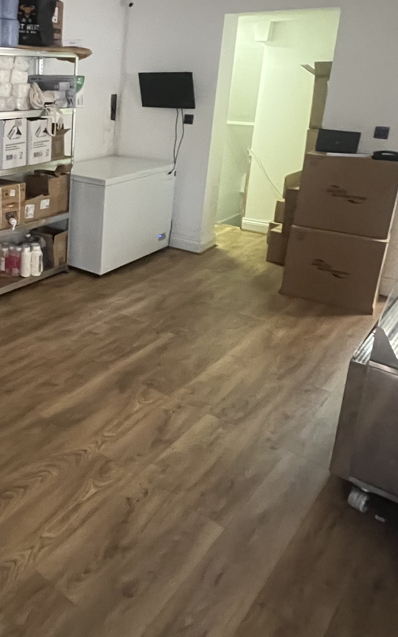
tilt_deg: -12.3
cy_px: 229
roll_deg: -0.1
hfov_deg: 38.3
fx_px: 503
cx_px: 0
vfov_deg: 63.5
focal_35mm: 29
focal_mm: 1.57
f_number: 1.8
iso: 1000
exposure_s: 1/41
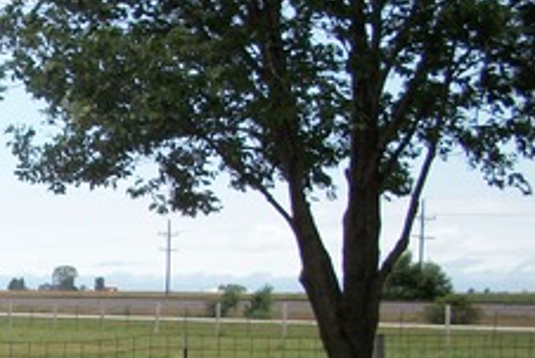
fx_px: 1532
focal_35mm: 103
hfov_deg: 18.4
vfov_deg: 13.1
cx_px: -170
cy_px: 375
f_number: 3.1
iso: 80
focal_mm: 6.3
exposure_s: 1/500
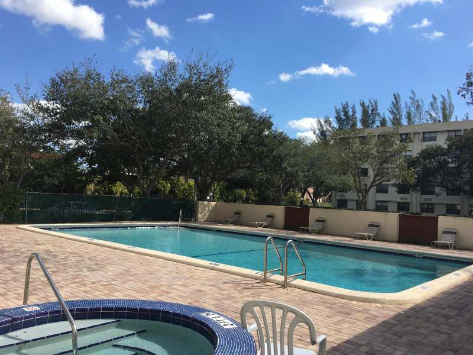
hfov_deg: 61.7
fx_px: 396
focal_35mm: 29
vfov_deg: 48.2
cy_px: 178
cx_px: 236
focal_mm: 4.15
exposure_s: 1/1350
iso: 25
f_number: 2.2
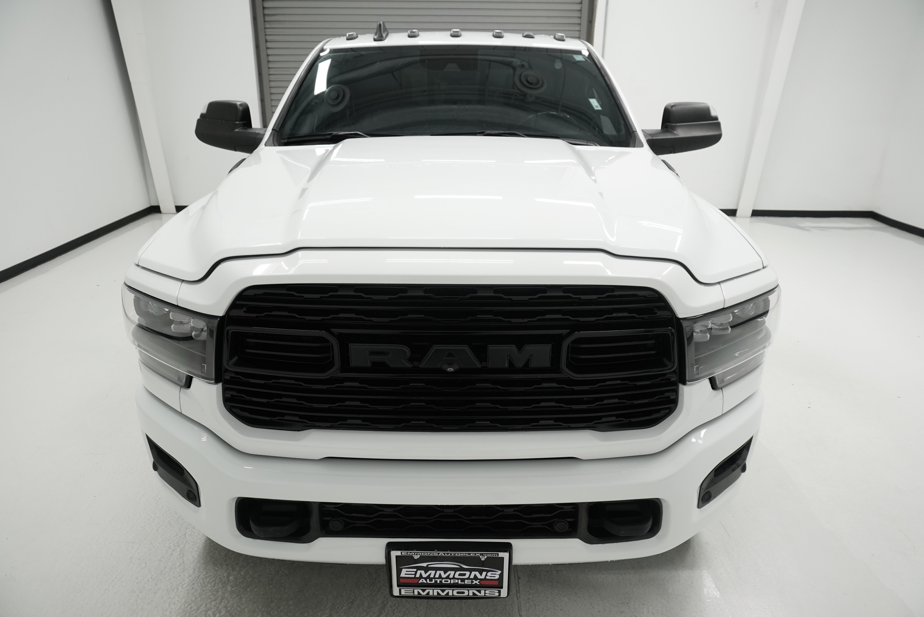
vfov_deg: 53.2
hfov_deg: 73.7
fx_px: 616
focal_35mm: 24
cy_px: 308
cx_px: 462
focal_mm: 16
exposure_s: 1/200
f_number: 5.6
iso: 640
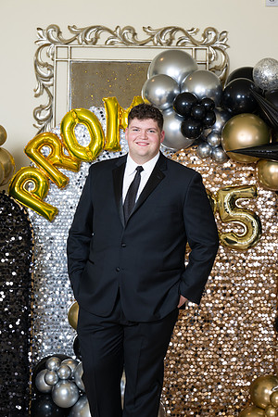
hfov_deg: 10.5
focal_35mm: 130
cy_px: 208
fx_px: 1506
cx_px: 139
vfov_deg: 15.8
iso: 320
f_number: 8
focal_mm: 130
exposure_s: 1/100
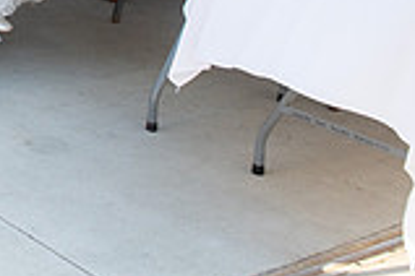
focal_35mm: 102
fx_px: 1176
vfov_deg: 12.4
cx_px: -191
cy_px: -202
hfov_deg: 18.0
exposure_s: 1/250
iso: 400
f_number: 9
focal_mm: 28
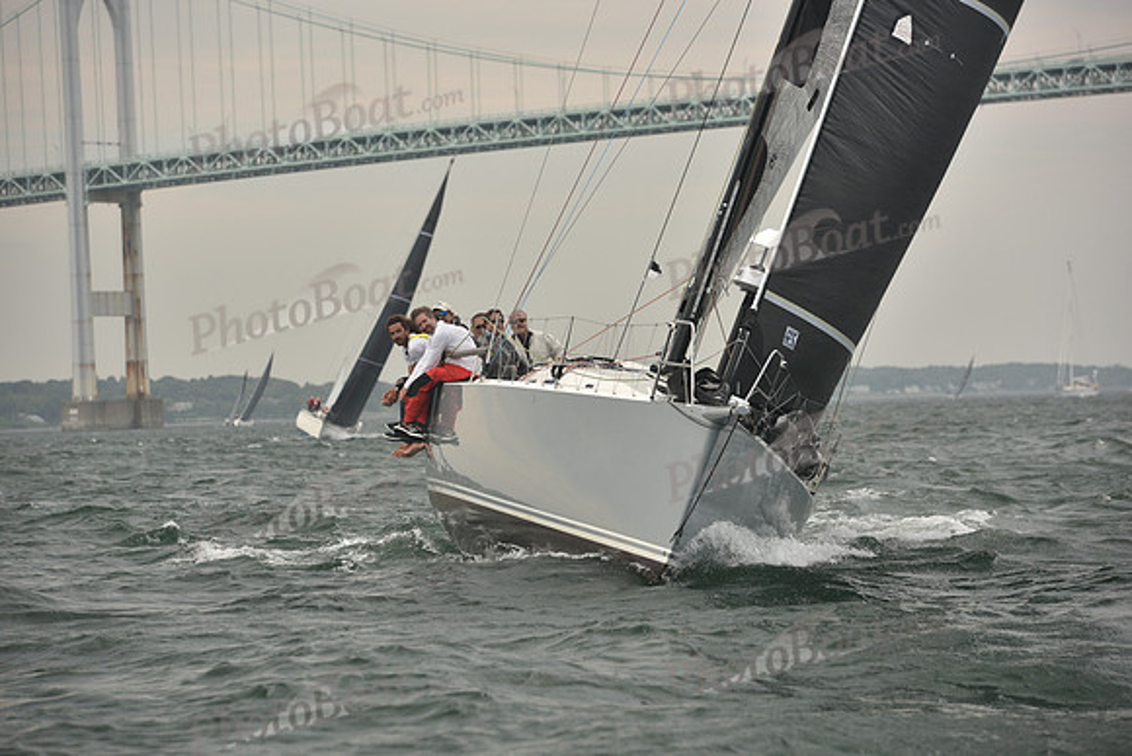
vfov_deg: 9.5
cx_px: 566
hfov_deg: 14.2
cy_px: 378
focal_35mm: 145
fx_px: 4560
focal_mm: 145
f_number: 5
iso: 250
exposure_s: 1/500
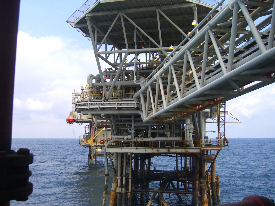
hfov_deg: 49.0
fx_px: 302
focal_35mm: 38
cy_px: 103
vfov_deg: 37.7
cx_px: 138
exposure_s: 1/800
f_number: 2.8
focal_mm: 7.9
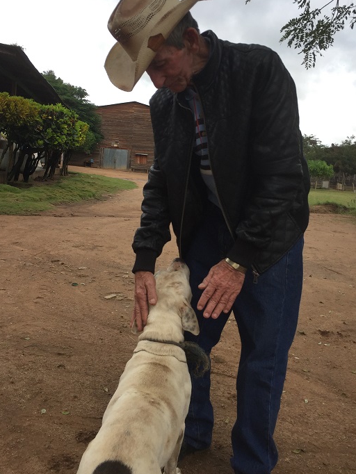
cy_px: 216
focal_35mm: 34
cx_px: 182
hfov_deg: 41.8
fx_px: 466
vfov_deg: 53.9
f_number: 2.2
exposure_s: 1/659
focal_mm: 4.15
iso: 32
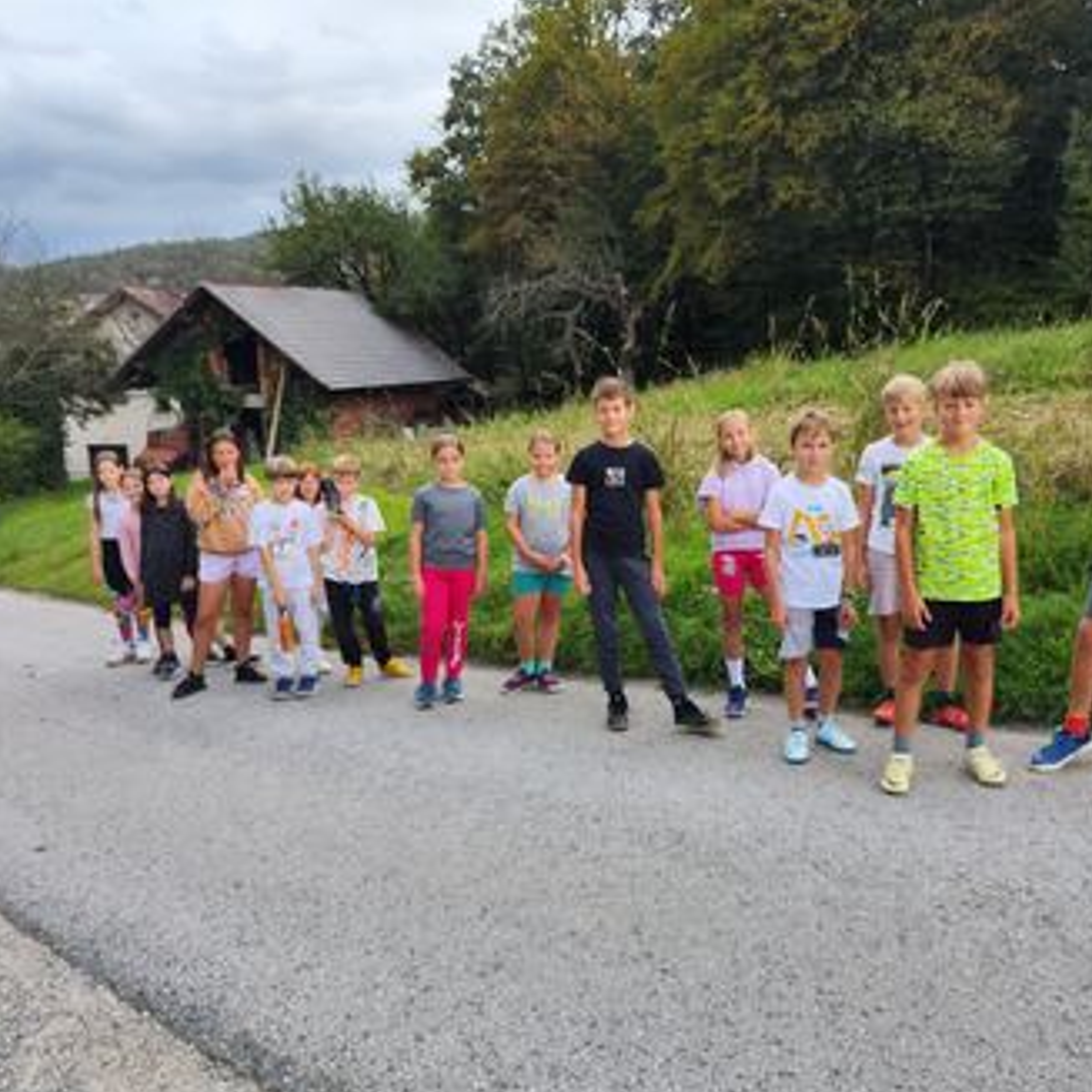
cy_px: 561
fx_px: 999
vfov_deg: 57.3
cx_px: 631
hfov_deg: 57.0
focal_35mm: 28
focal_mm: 7.01
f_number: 1.69
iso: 50
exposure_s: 1/370
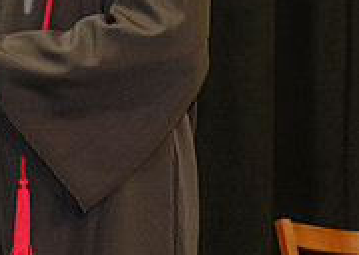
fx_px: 2240
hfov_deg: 8.8
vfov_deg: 6.5
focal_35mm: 220
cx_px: -273
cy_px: 22
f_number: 3.6
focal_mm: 32.1
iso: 1250
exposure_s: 1/125
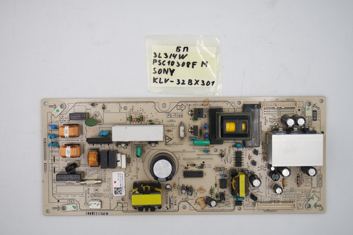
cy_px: 118
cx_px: 176
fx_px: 471
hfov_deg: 41.1
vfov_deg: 28.1
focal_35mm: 48
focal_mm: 18
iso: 160
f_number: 5
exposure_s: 1/125
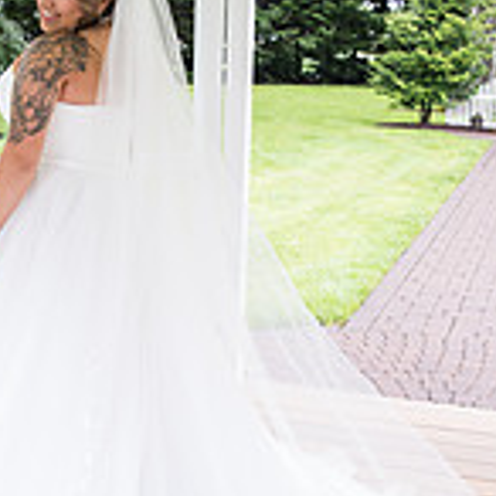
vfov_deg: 27.1
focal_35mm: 63
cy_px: 347
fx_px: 1021
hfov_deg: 27.3
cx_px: 214
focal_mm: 24
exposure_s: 1/400
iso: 1250
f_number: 4
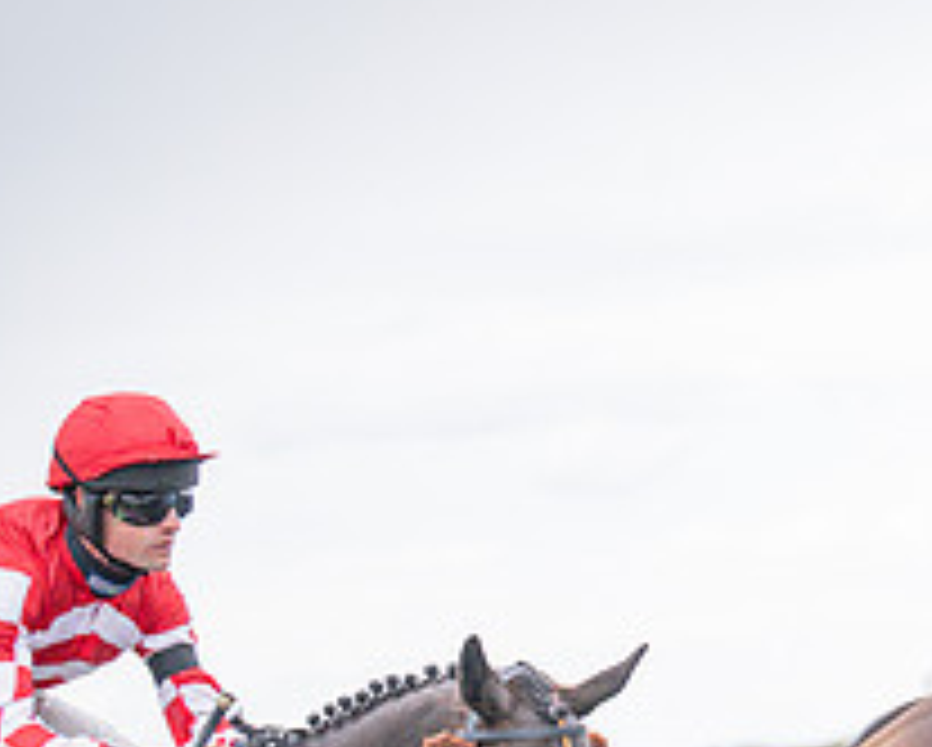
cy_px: 904
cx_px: 1237
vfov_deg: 7.2
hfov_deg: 8.9
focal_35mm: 214
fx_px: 5908
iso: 800
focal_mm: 70
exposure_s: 1/1600
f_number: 2.8
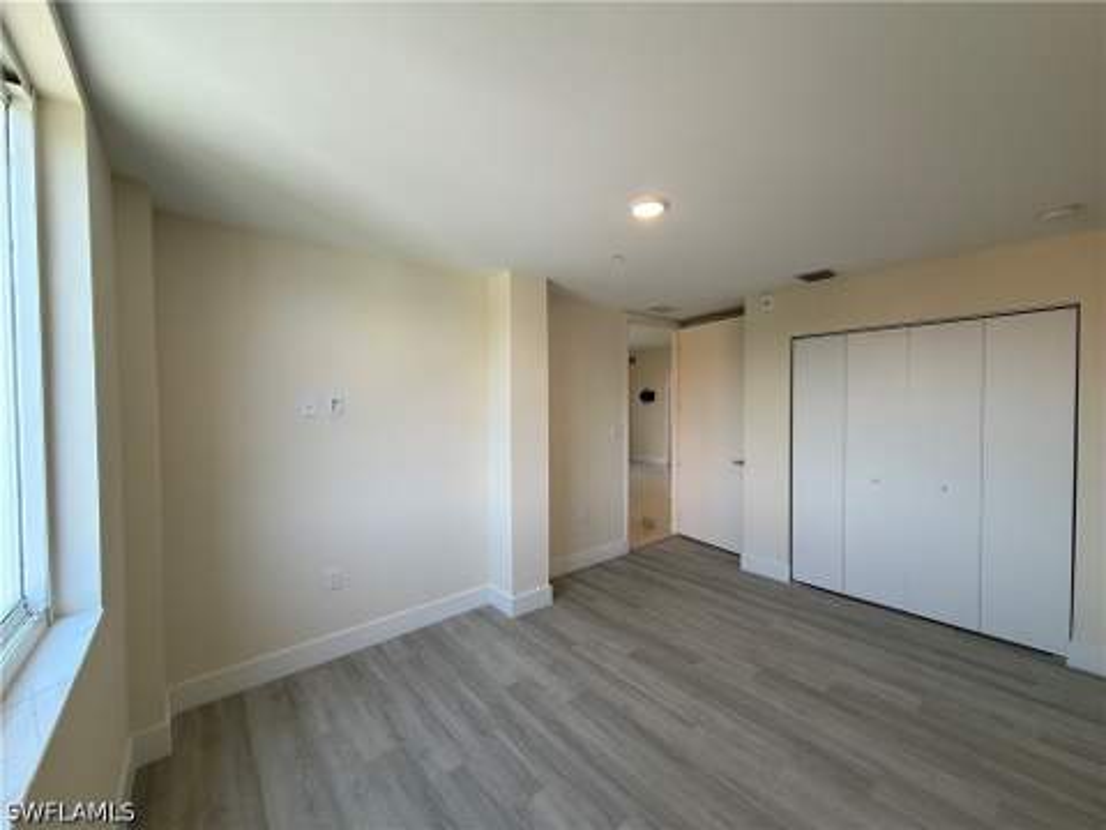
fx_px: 447
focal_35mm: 14
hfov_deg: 102.1
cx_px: 553
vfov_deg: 85.7
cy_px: 415
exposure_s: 1/120
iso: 80
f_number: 2.2
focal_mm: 2.22
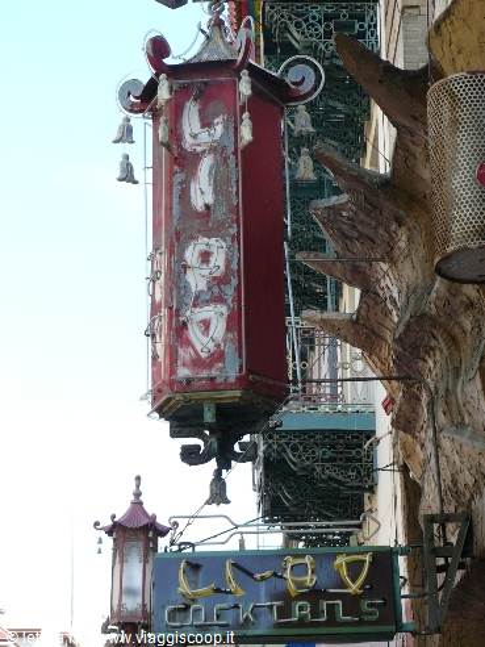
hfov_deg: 20.4
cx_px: 242
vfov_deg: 27.0
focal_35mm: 72
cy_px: 324
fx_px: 1345
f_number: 4
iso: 100
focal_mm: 12
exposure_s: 1/160
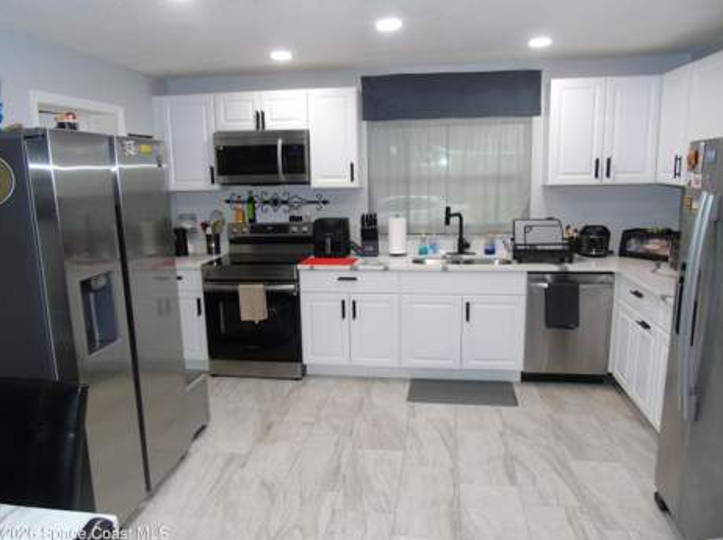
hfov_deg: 67.4
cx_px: 365
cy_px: 276
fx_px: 542
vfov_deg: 52.9
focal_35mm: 26
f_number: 3.4
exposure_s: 1/30
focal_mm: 4.4
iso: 200
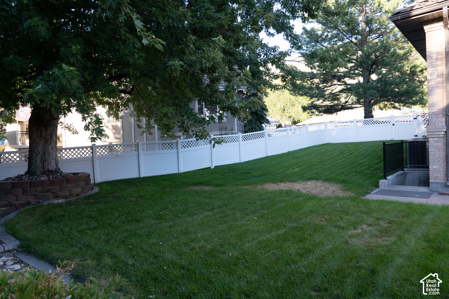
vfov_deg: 53.1
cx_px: 224
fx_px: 299
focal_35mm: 24
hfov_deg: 73.7
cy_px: 150
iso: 320
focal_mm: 24
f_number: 4
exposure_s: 1/160
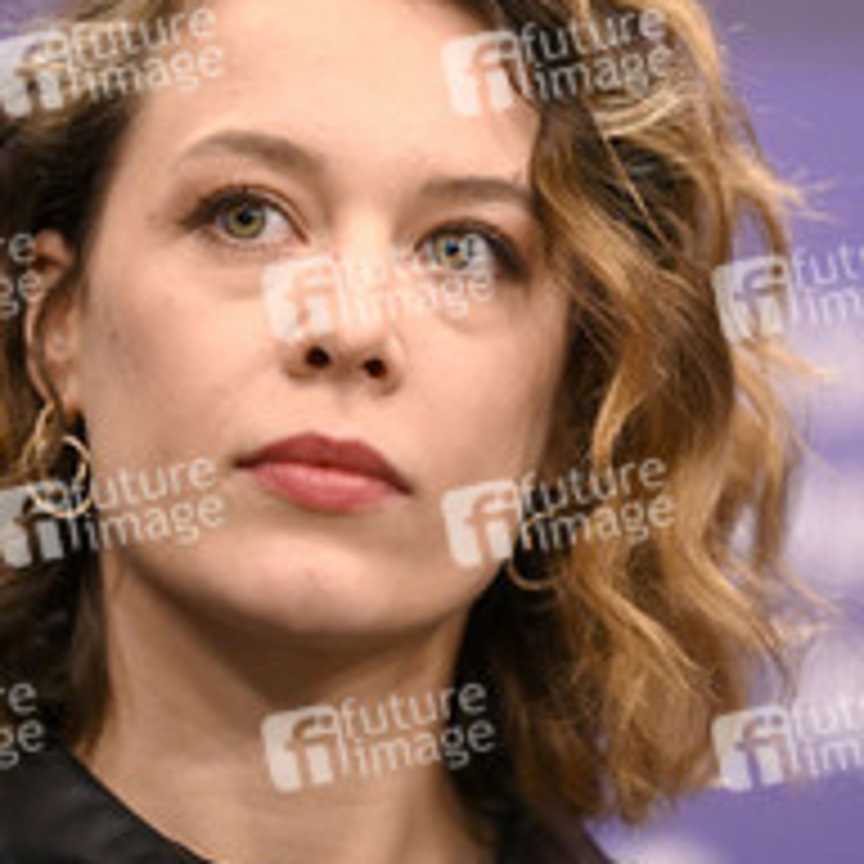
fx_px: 10702
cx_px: 439
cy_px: 400
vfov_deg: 4.6
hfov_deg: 4.6
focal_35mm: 379
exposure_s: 1/1000
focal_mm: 190
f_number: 2.8
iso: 4000
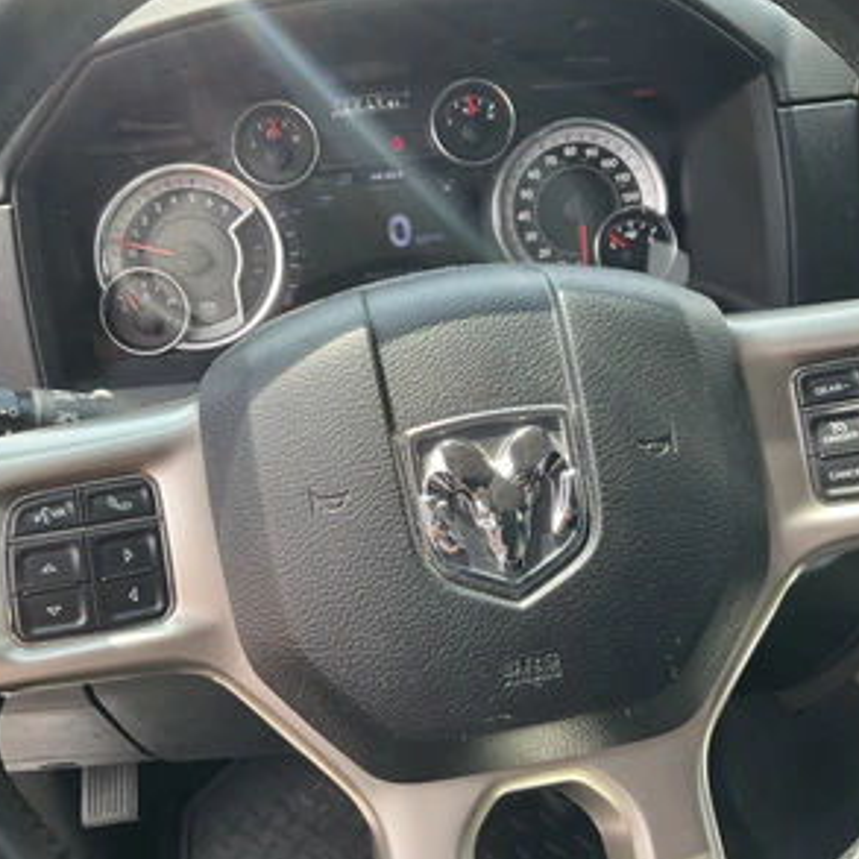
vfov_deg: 47.2
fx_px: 983
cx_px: 446
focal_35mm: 35
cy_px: 431
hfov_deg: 47.2
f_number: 1.8
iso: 16
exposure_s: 1/134
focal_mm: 3
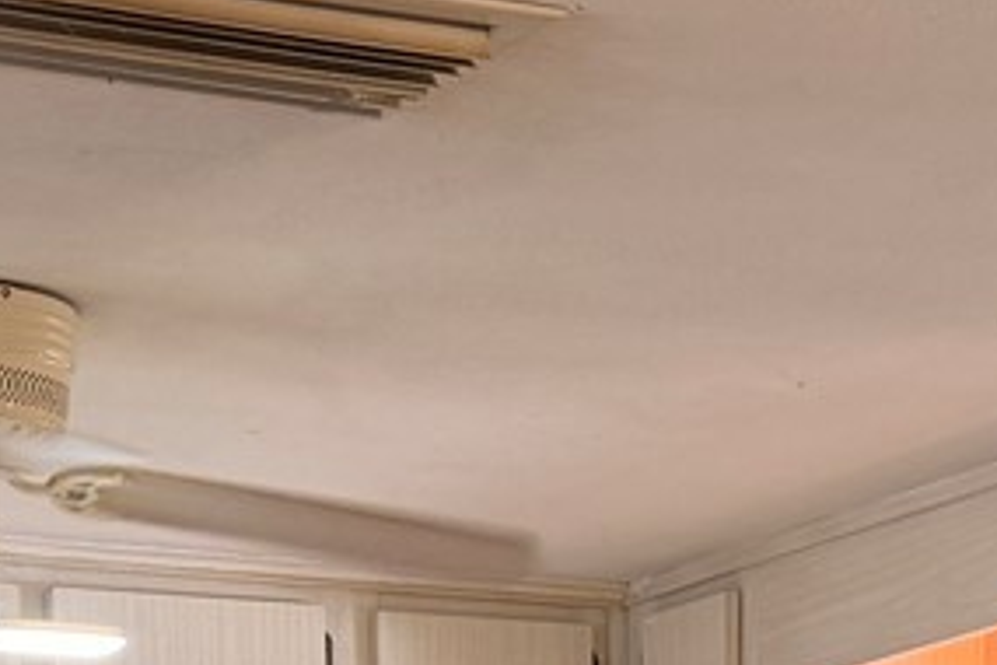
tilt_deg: -0.3
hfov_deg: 14.6
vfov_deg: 9.1
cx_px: 322
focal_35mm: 140
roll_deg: +0.7
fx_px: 3877
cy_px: 1438
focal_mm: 6.76
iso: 125
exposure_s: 1/60
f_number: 1.78
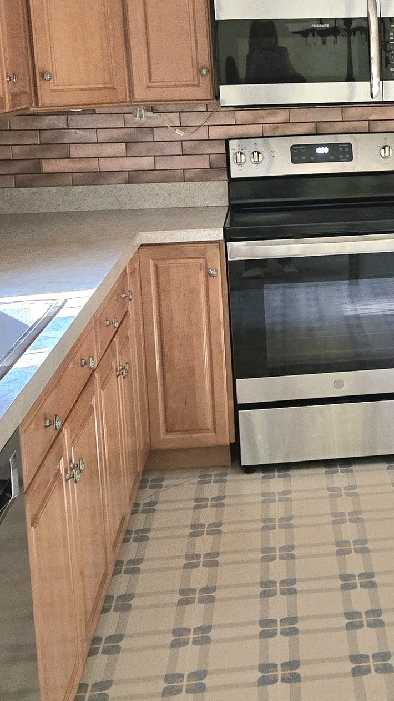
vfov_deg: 34.2
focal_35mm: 61
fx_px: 1133
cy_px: 274
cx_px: 417
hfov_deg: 19.0
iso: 640
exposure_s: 1/120
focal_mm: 5.4
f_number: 1.8
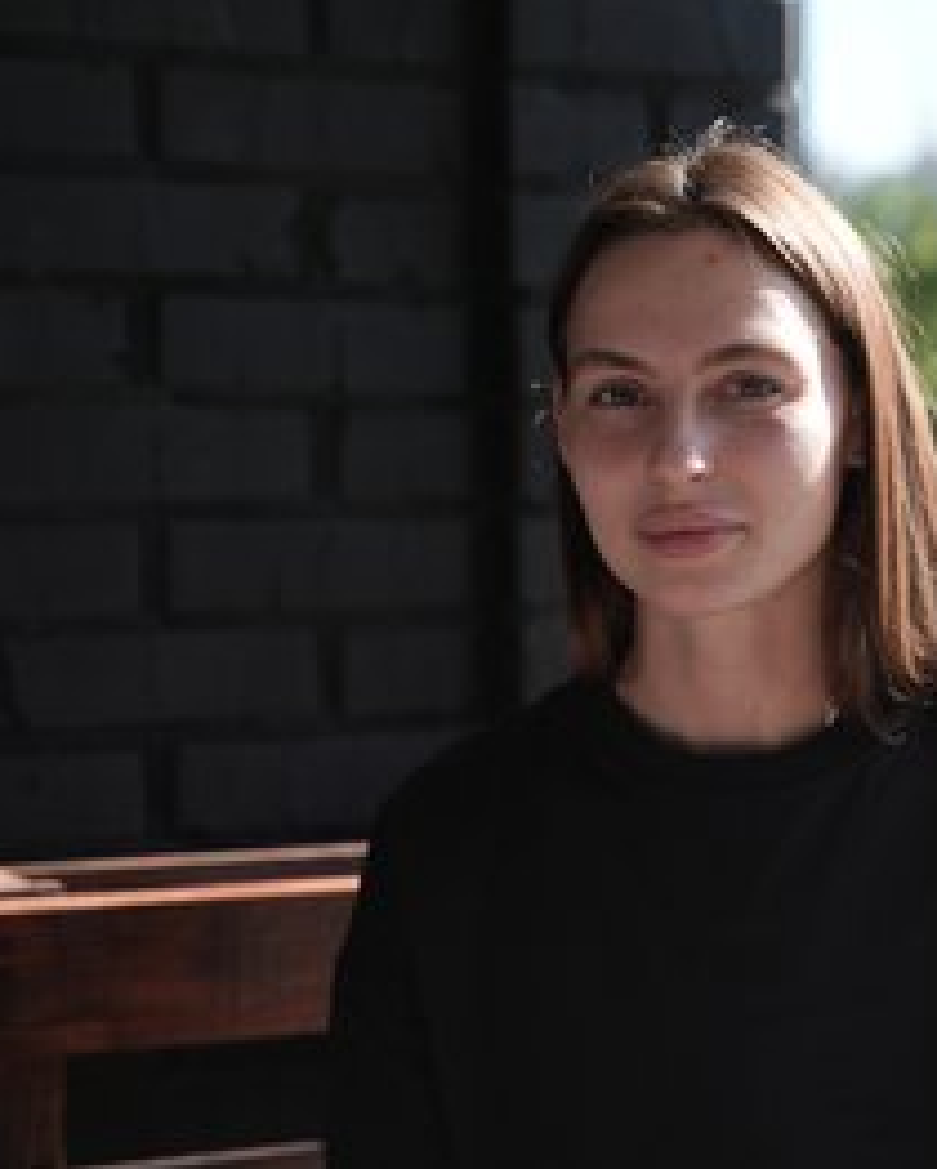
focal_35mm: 86
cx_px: 602
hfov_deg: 17.8
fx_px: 2978
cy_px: 578
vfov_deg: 22.2
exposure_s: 1/160
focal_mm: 60
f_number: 2.8
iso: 200
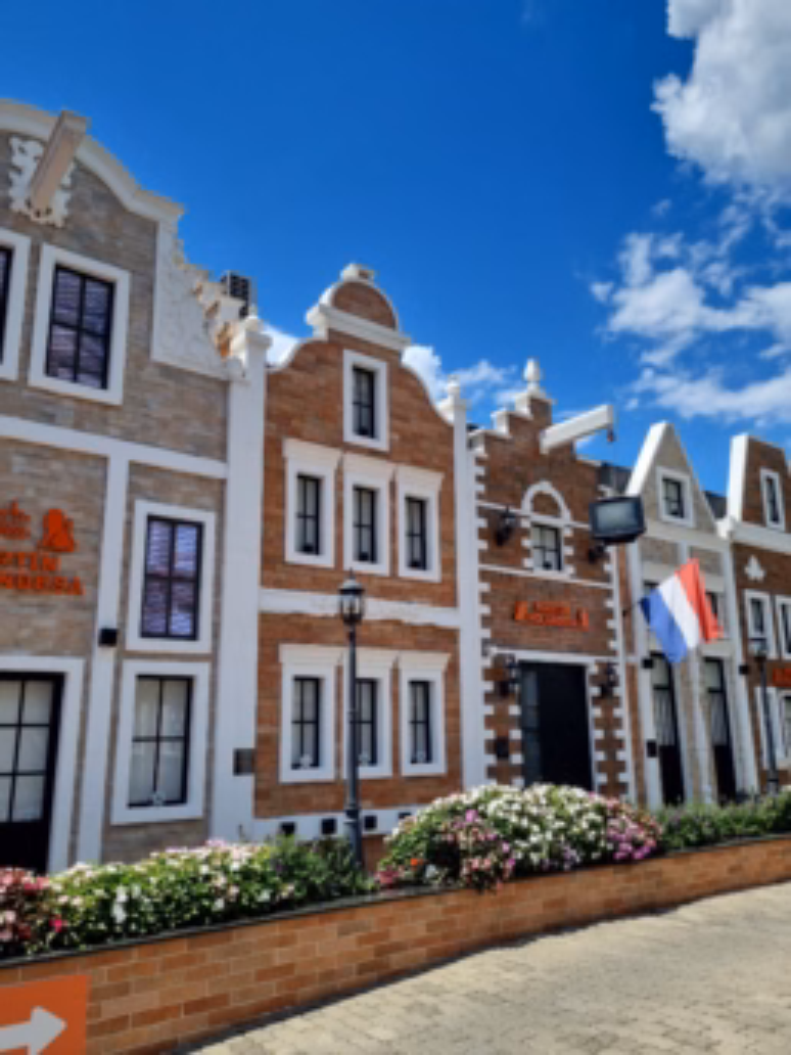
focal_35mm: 26
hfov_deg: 53.1
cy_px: 528
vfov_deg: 67.3
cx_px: 396
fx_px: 792
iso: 50
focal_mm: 5.4
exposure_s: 1/2544
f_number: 1.8
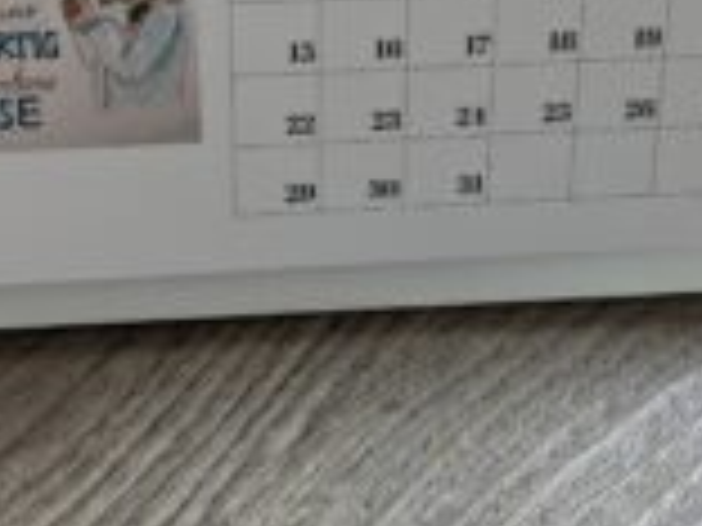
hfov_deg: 34.2
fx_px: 1136
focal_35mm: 56
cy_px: 124
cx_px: 279
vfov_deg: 25.7
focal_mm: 5.43
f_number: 1.89
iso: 244
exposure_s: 1/100
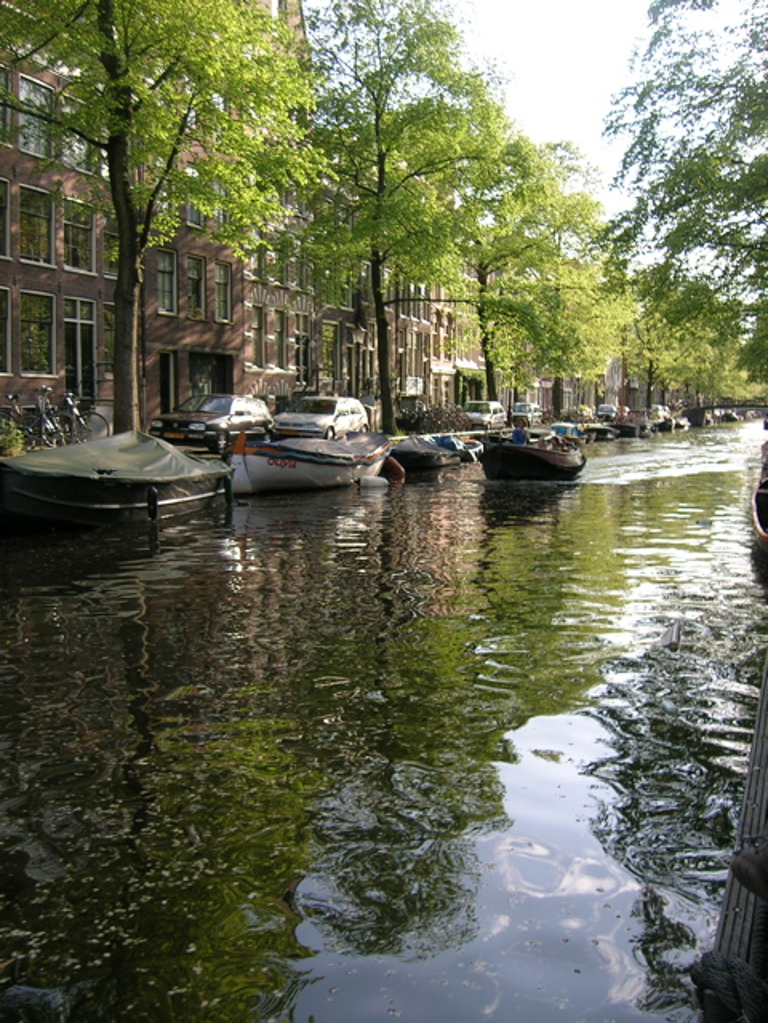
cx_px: 384
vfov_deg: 52.6
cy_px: 512
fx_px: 1035
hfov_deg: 40.7
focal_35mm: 35
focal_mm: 5.4
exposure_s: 1/248
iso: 50
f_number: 2.8
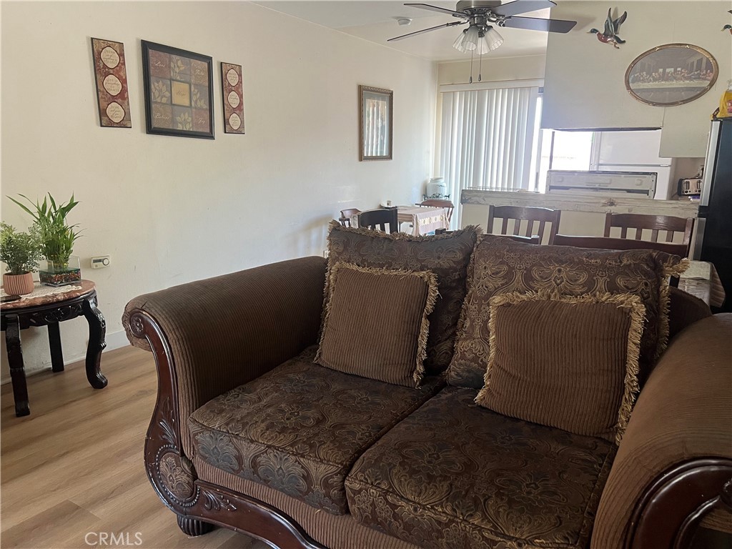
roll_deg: -0.7
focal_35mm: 26
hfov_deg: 67.3
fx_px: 550
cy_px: 274
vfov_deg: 53.1
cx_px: 366
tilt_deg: -11.8
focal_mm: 5.7
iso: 200
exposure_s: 1/57
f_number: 1.5
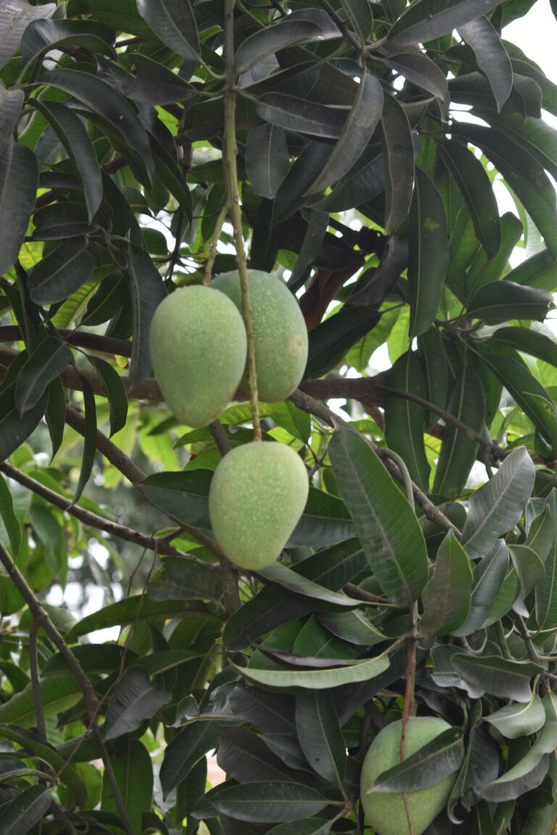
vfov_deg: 24.6
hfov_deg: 16.6
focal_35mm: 82
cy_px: 418
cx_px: 278
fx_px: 1915
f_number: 5.6
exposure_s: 1/125
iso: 250
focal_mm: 55
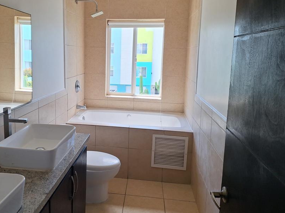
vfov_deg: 48.0
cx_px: 110
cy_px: 87
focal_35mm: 29
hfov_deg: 61.0
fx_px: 239
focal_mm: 5.54
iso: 40
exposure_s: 1/248
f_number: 1.8
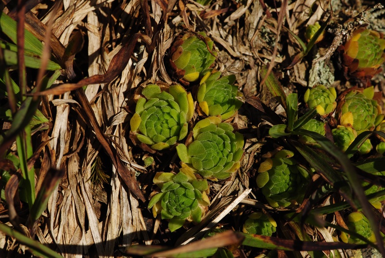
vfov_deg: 10.8
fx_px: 1366
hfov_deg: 16.0
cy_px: 129
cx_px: 192
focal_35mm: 128
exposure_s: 1/160
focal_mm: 85
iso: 100
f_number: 13
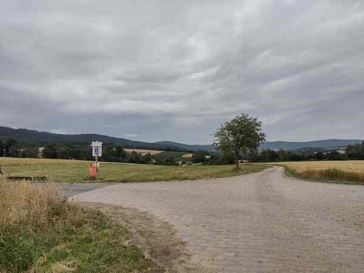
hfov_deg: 65.3
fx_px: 284
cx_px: 182
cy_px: 136
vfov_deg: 51.4
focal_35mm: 27
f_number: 1.7
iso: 100
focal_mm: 4.71
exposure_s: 1/2150
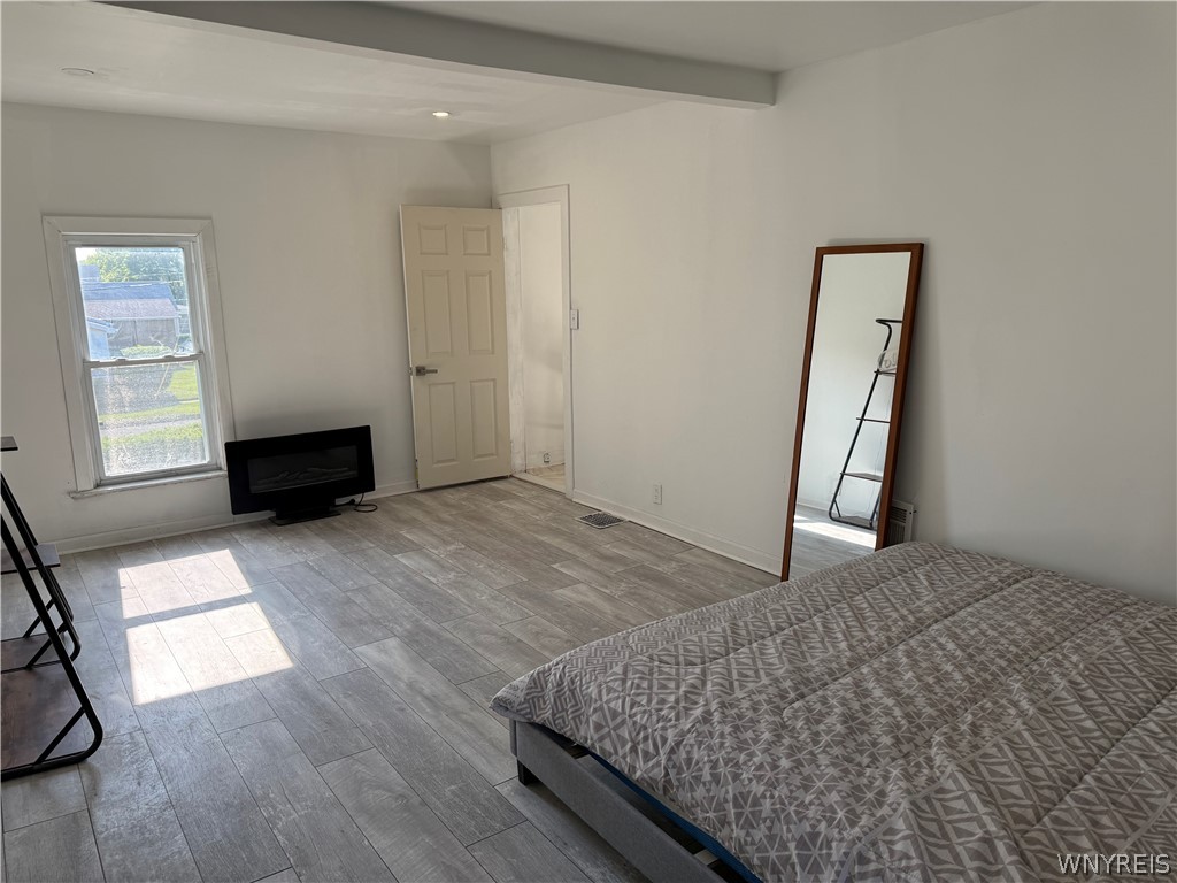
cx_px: 588
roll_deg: +0.6
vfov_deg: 56.8
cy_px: 442
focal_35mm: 24
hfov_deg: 71.6
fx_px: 816
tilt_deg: -11.3
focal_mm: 6.76
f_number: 1.78
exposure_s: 1/488
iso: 100
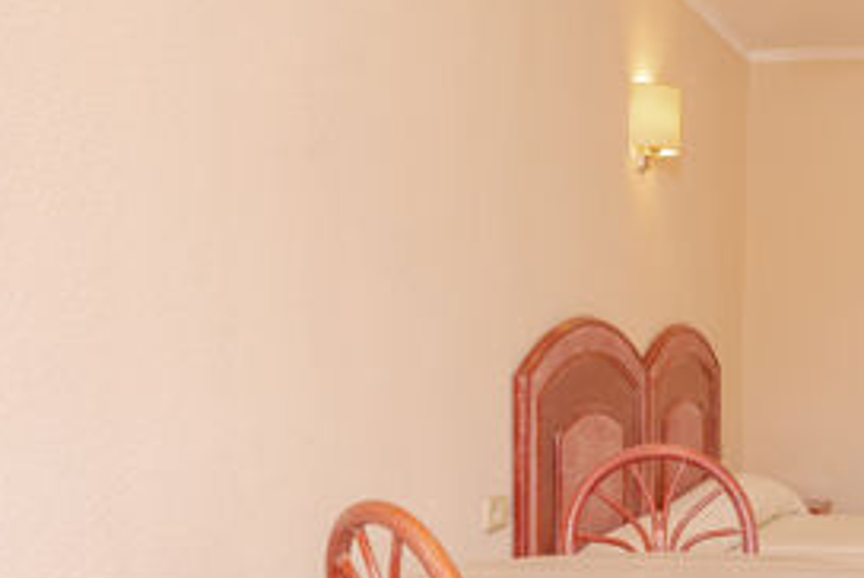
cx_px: 899
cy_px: 387
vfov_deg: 21.2
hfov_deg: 29.0
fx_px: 1538
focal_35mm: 64
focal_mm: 17
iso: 640
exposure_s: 1/25
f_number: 9
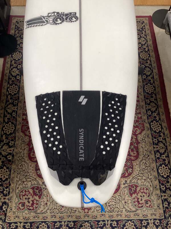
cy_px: 114
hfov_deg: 45.4
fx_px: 204
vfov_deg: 58.4
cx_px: 86
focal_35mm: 31
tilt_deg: -68.2
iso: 50
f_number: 2.4
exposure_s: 1/50
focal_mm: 3.3
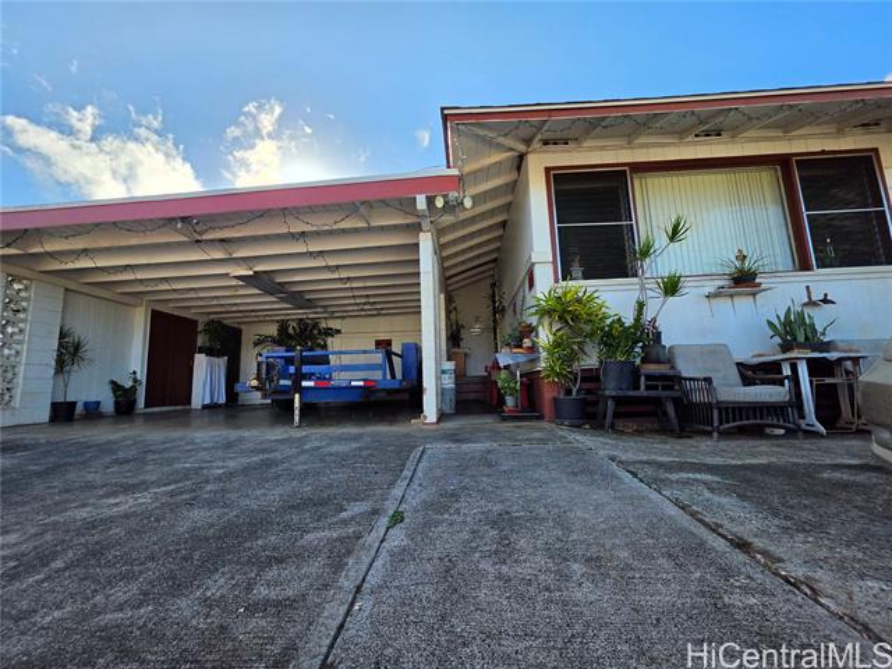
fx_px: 335
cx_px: 446
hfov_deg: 106.2
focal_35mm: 13
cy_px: 334
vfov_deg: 89.9
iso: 50
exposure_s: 1/2000
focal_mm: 2.2
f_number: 1.9
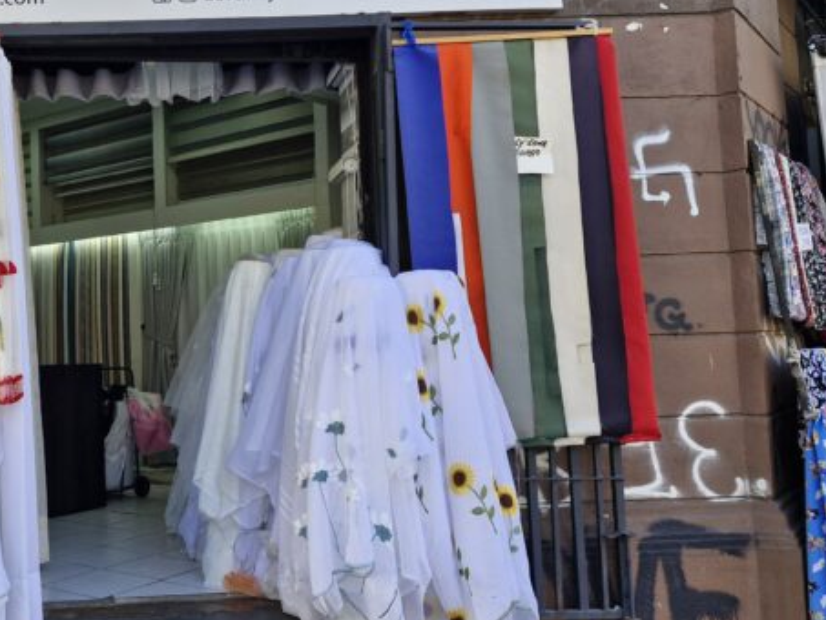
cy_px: 275
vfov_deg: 36.8
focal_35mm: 39
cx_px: 166
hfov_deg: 45.4
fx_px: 931
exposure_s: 1/185
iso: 50
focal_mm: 5.54
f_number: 1.8
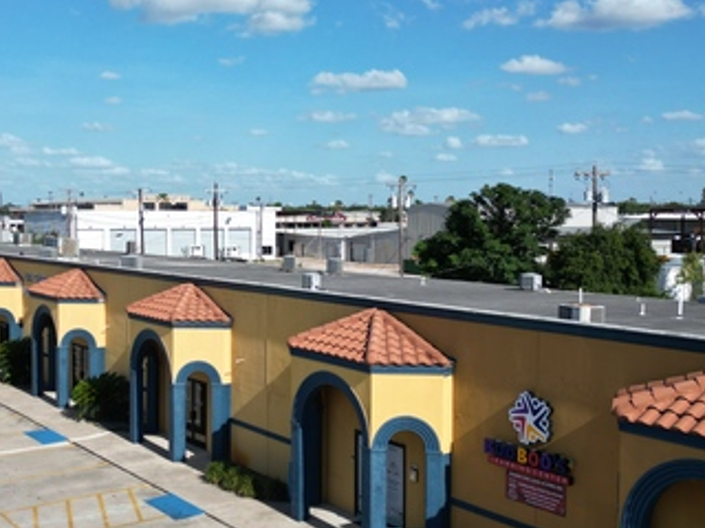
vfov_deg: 30.3
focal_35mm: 48
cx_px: 240
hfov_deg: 39.2
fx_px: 978
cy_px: 273
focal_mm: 6.72
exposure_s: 1/3200
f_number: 1.7
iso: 110
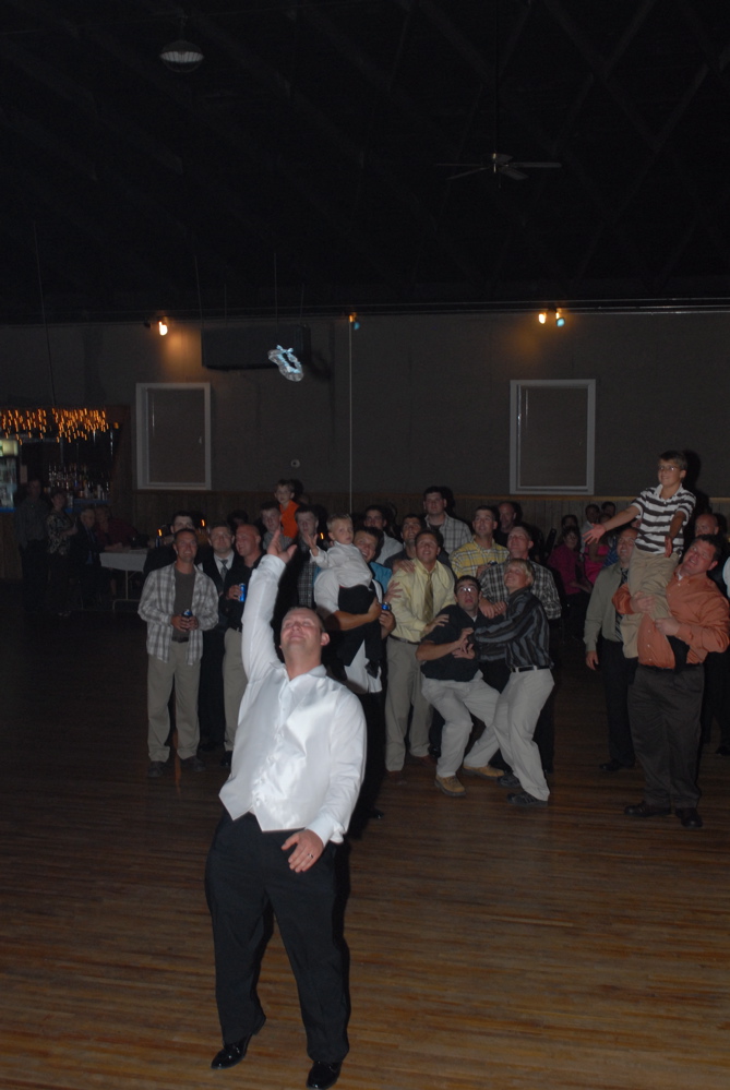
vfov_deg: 47.9
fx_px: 1228
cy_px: 545
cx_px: 365
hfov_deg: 33.1
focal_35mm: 40
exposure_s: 1/60
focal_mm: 27
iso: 400
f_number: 5.6
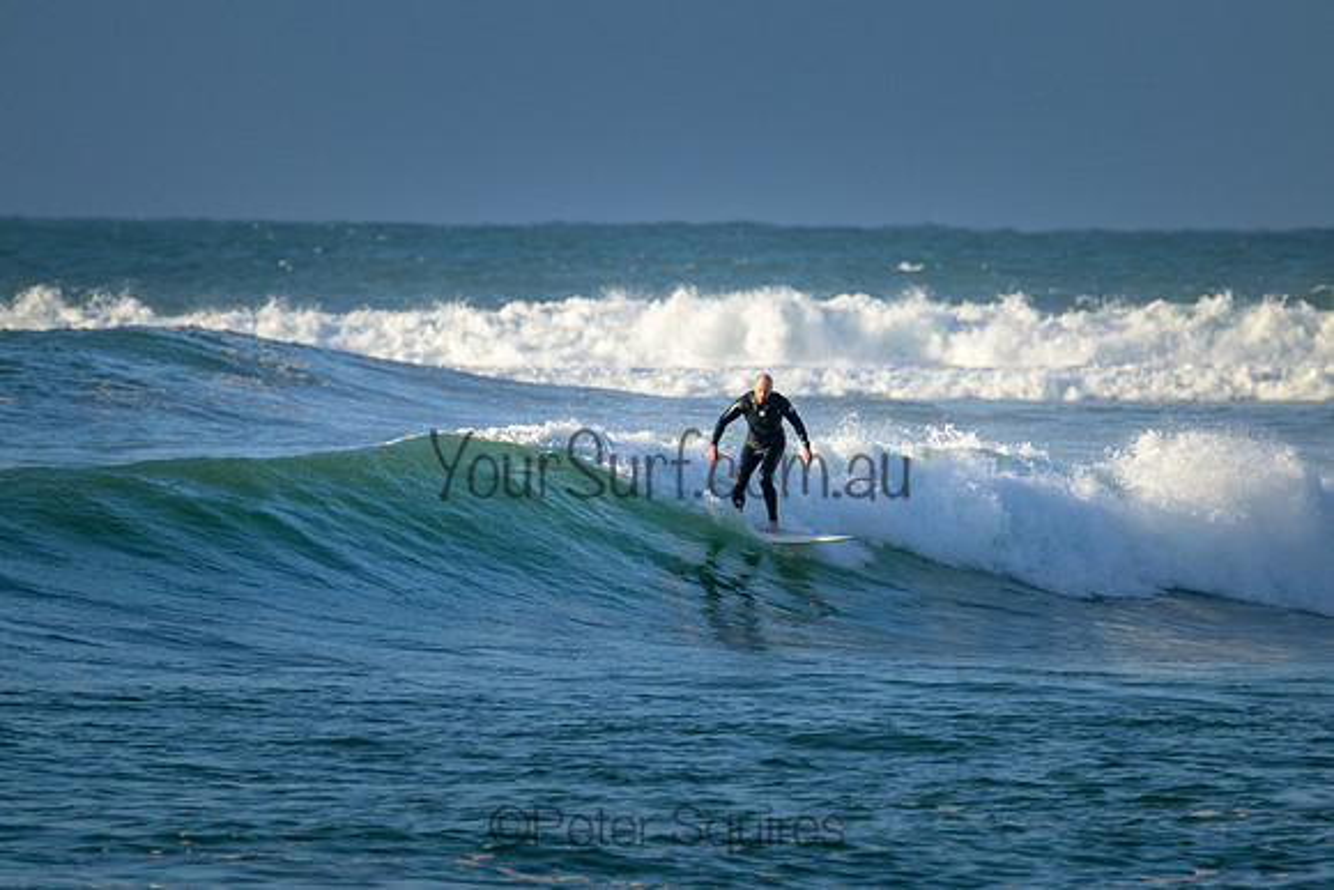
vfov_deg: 1.7
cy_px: 445
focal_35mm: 824
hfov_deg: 2.5
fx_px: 30547
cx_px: 667
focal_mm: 800
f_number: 11
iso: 2200
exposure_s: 1/2000
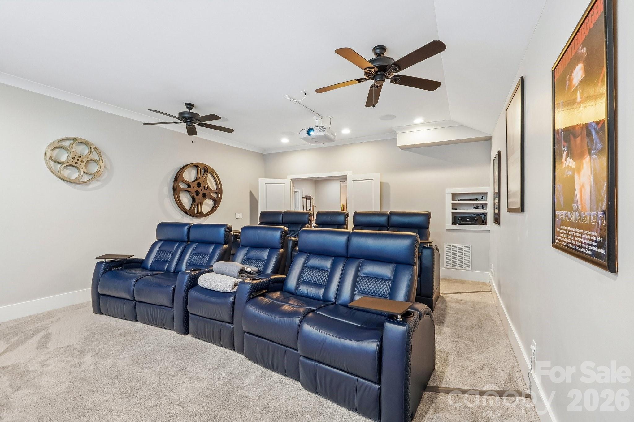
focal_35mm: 15
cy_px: 211
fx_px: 264
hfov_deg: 100.4
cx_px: 317
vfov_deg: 77.3
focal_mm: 10
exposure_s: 1/3.33
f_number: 8
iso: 400
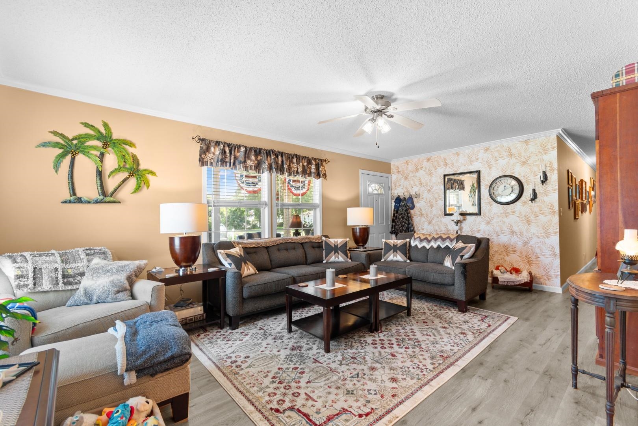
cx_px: 319
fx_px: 266
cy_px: 213
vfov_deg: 77.3
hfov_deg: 100.4
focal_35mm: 15
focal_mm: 10
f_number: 4.5
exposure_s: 1/2
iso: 100
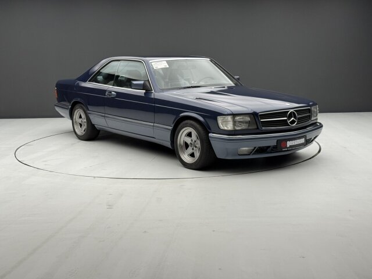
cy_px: 140
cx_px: 186
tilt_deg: -9.1
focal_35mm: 48
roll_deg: +0.4
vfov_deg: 30.3
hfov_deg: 39.7
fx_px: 516
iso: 100
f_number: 1.78
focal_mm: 6.76
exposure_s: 1/81
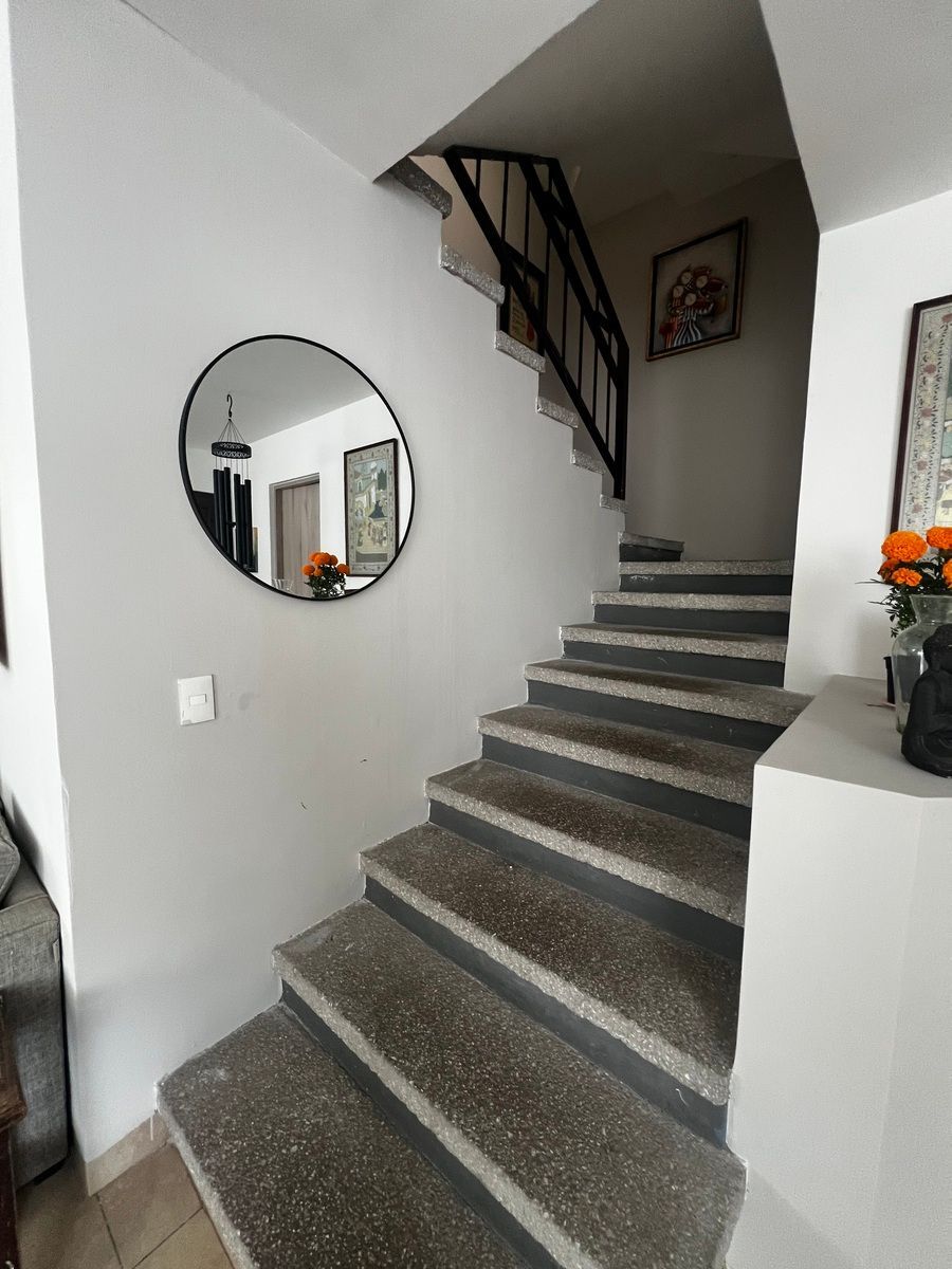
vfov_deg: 106.2
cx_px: 476
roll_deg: -0.5
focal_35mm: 13
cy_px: 634
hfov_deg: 89.9
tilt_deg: -5.6
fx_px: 477
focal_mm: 1.57
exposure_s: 1/61
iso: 250
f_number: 1.8
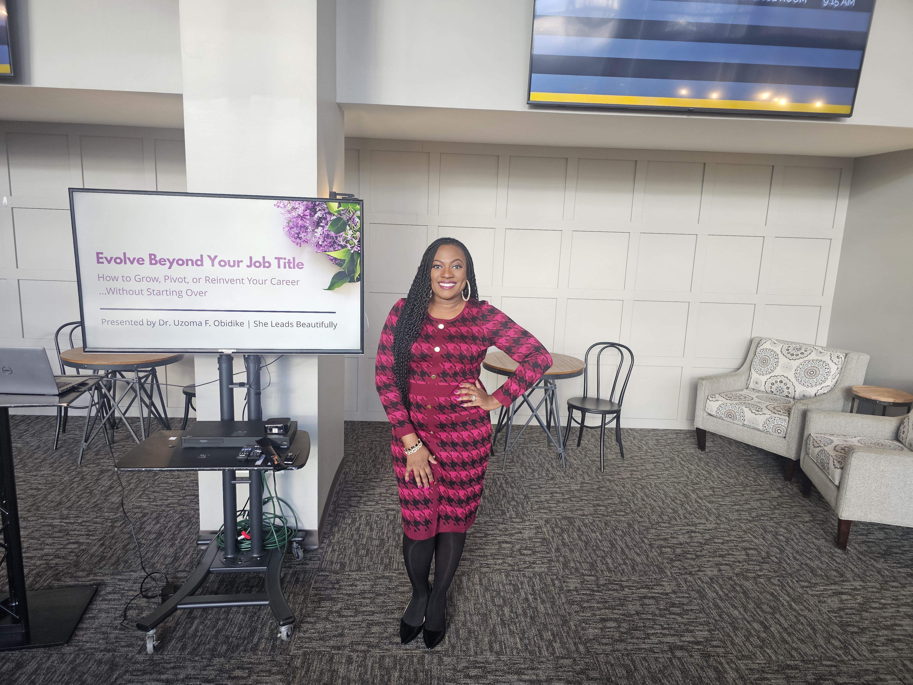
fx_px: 607
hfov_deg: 73.9
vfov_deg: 58.9
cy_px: 342
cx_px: 456
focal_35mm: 23
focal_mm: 6.3
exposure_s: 1/120
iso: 160
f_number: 1.7
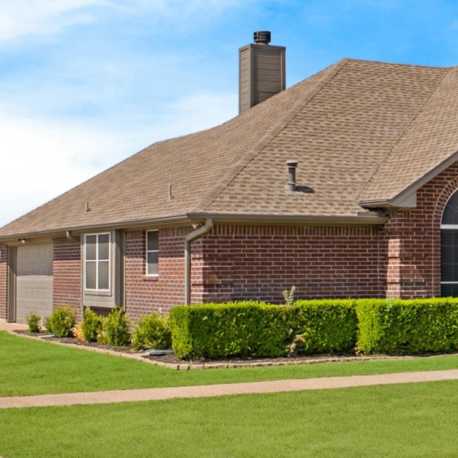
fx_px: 1257
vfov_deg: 20.6
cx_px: 394
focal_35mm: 84
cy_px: 239
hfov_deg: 20.3
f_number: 10
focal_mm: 24
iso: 80
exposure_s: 1/160
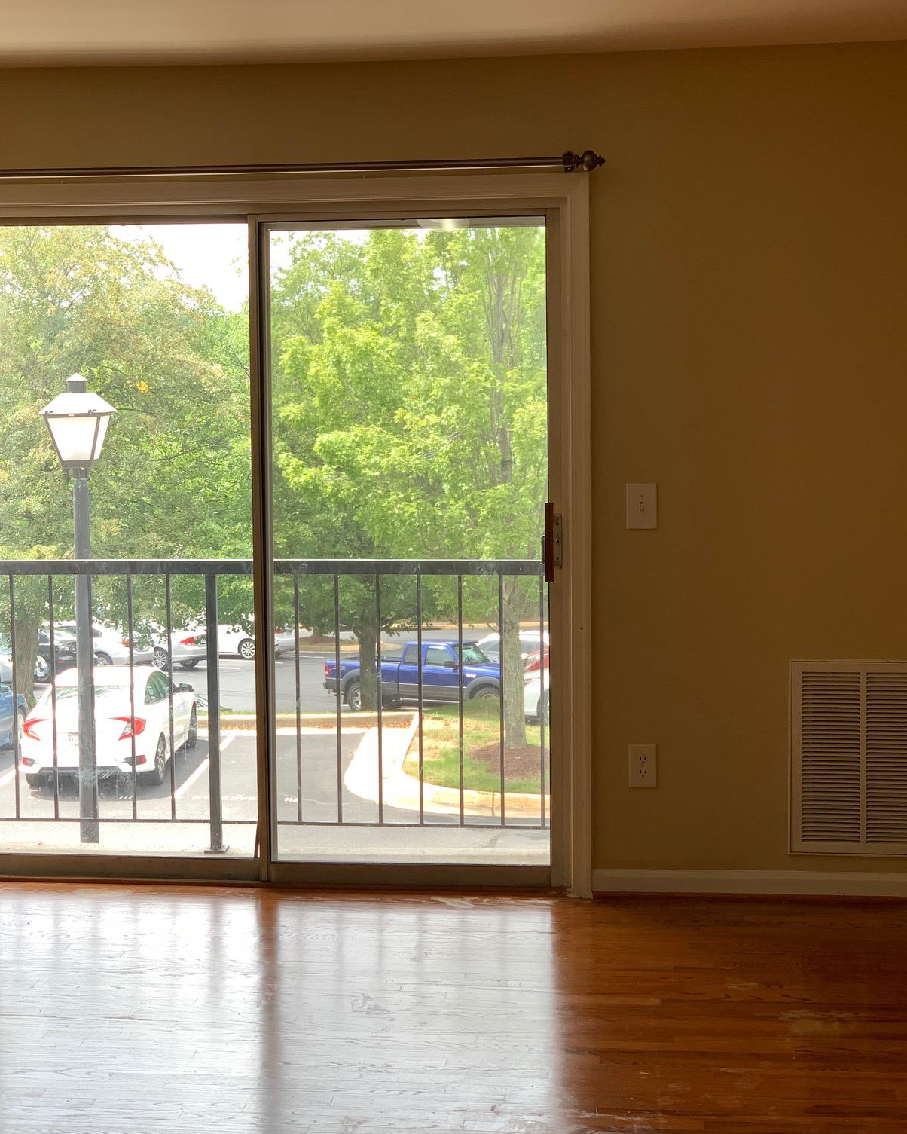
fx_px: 2282
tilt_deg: -4.2
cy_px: 569
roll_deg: +0.7
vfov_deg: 27.9
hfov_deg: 22.4
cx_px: 345
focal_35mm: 68
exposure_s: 1/120
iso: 16
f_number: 2.4
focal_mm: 6
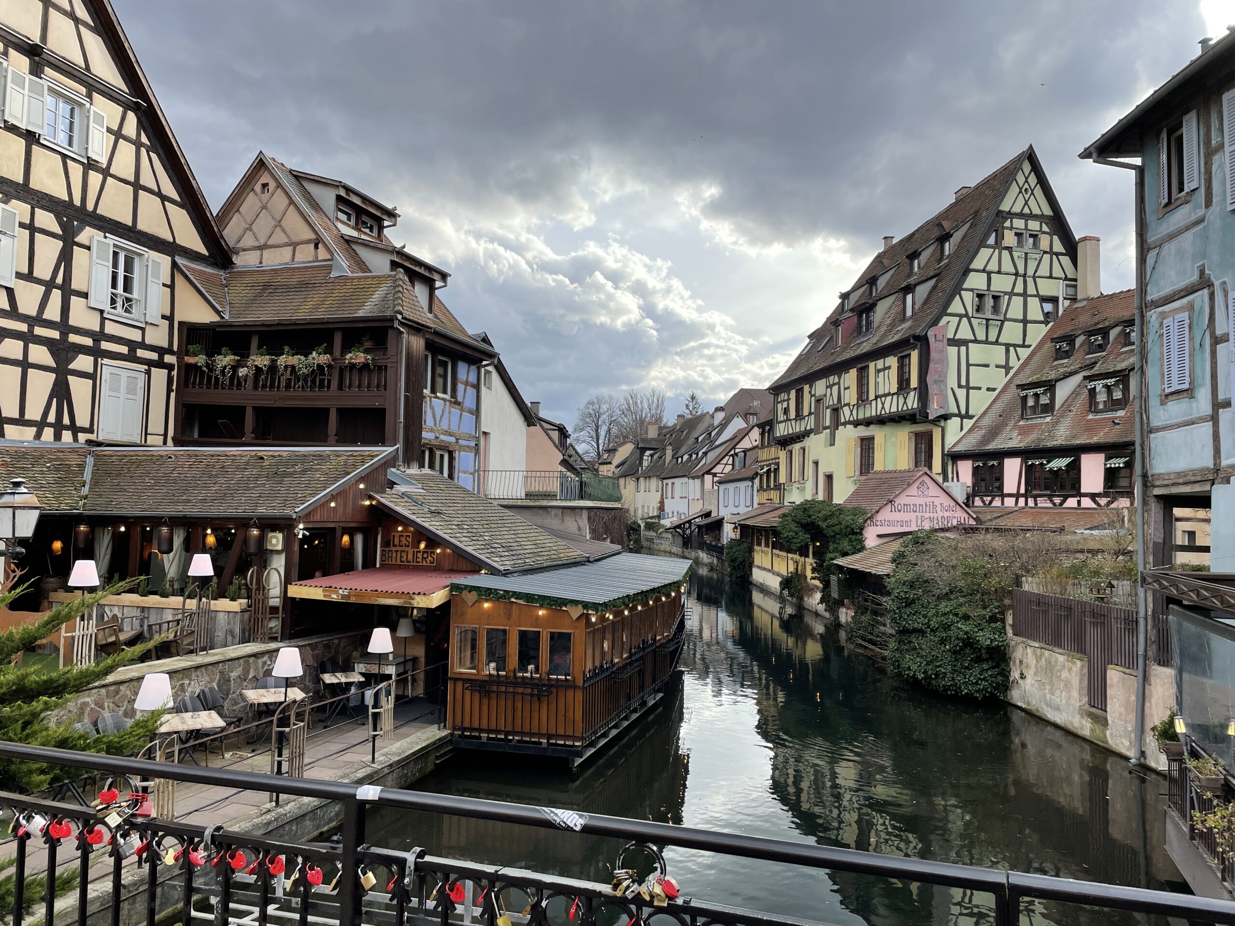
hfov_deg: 67.3
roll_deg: -2.2
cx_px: 618
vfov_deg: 53.1
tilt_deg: +3.0
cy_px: 463
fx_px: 928
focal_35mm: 26
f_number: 1.6
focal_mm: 4.2
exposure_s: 1/1473
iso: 32
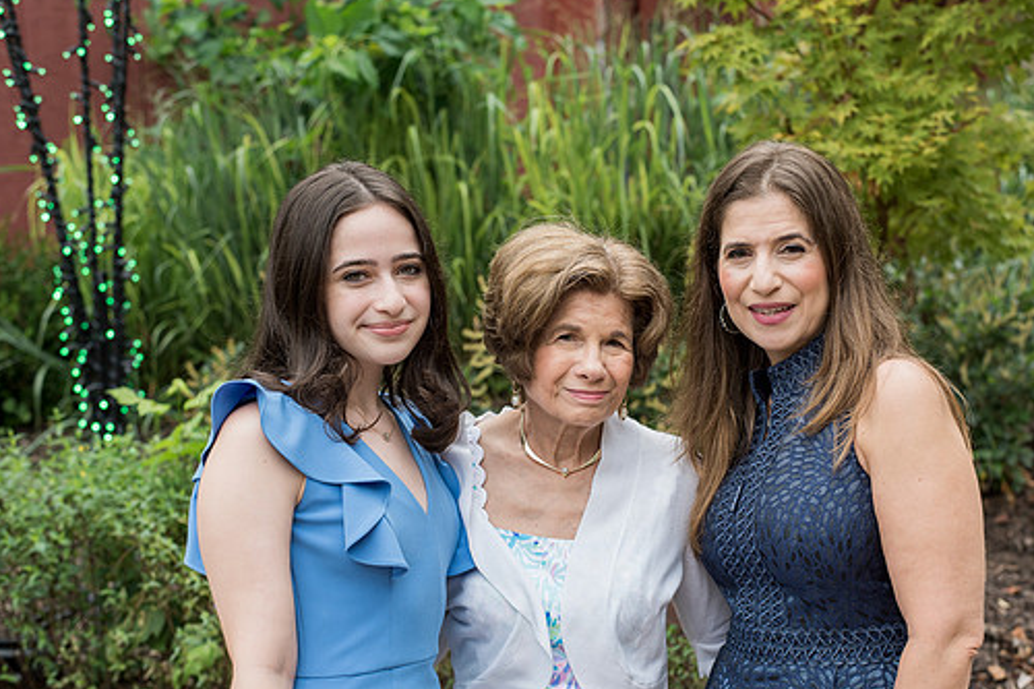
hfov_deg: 34.4
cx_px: 591
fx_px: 1665
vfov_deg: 23.4
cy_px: 386
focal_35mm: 58
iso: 400
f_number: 4
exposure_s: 1/640
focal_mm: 50
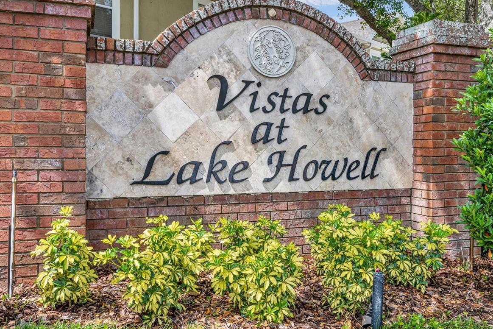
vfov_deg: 39.9
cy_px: 145
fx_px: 452
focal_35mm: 33
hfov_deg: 57.2
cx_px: 265
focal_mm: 24
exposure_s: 1/320
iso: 100
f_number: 6.3
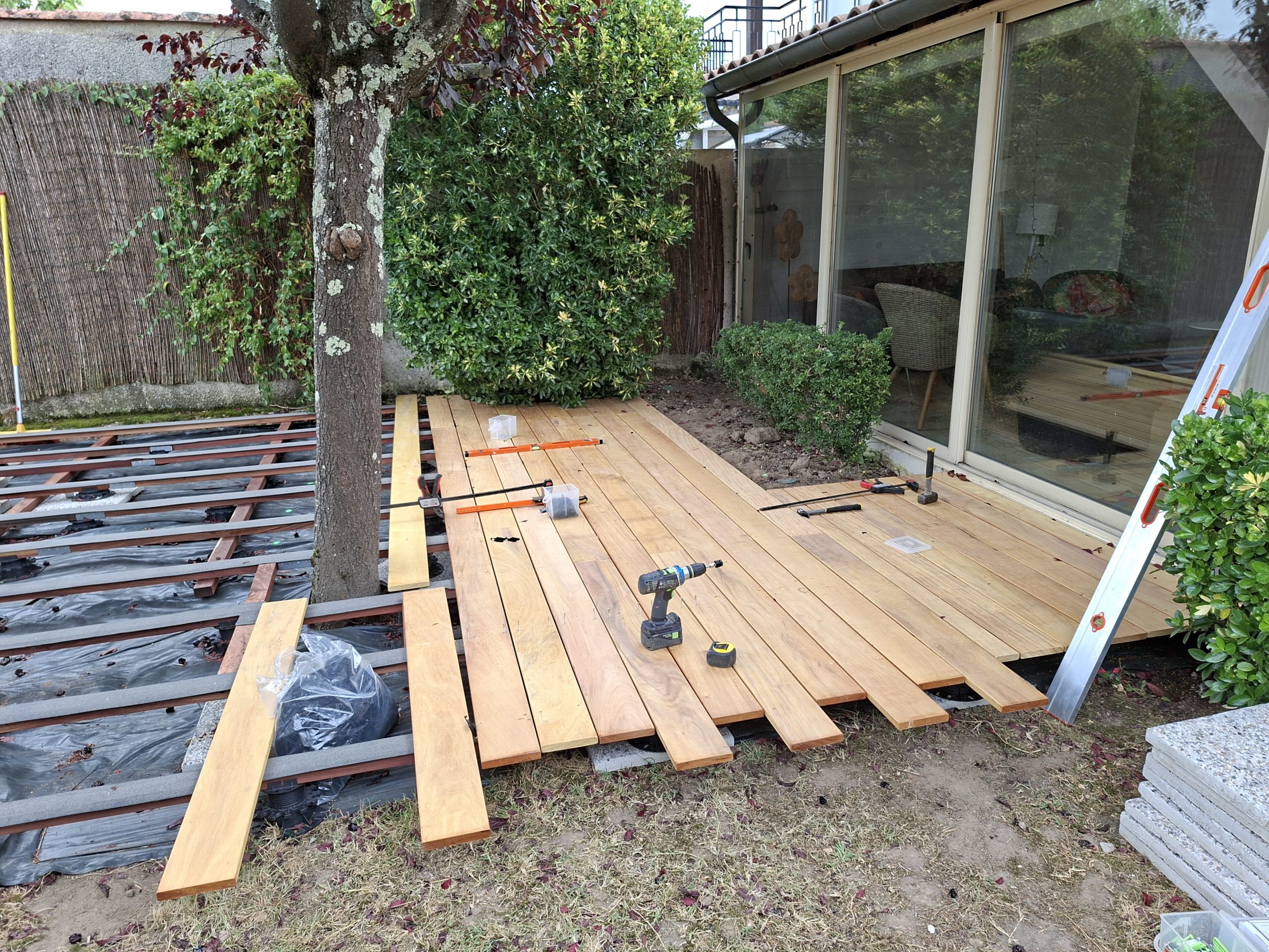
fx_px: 843
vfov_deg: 58.9
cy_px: 476
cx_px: 634
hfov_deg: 73.9
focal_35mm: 23
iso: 50
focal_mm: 5.54
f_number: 1.8
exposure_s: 1/282
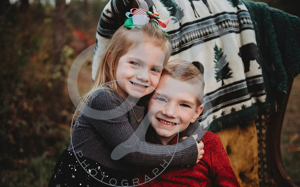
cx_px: 151
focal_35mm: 58
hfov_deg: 35.1
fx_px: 474
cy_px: 89
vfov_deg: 22.4
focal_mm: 56
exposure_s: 1/400
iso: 100
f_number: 2.8
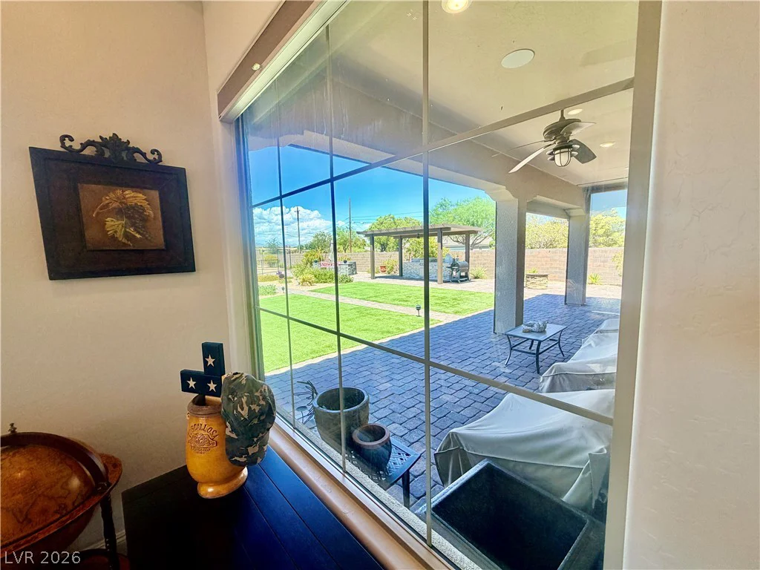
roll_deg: +1.4
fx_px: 307
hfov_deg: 102.1
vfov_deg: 85.7
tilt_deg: -6.6
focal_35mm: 14
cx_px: 380
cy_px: 285
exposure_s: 1/206
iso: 40
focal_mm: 2.22
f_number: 2.2
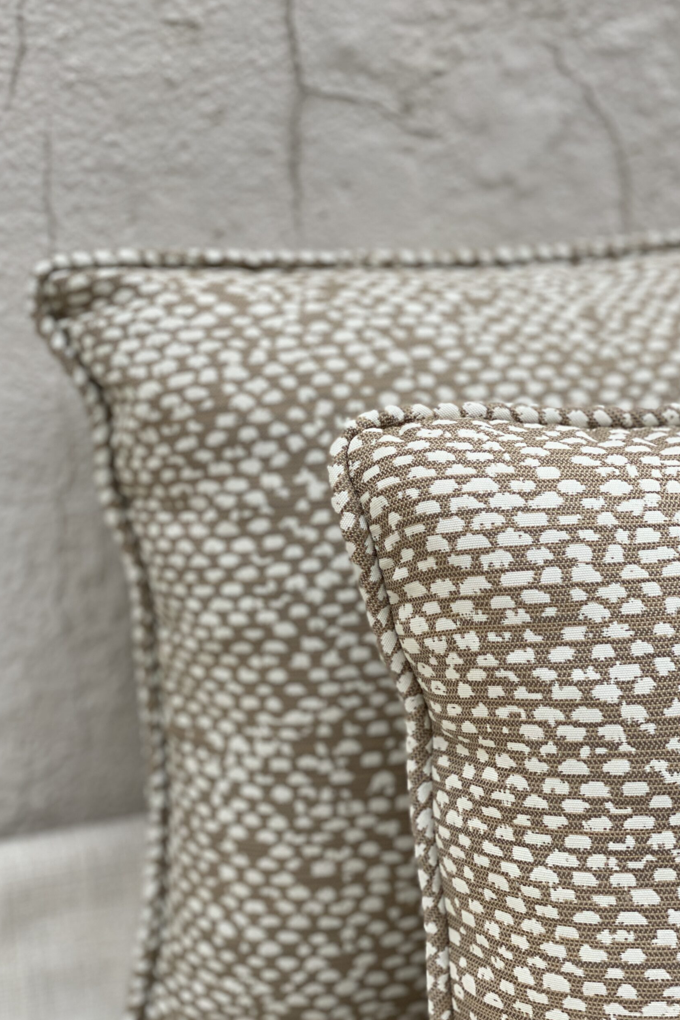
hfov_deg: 24.6
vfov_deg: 36.2
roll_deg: -2.8
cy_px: 503
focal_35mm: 55
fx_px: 1558
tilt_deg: -24.6
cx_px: 359
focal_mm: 6
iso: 125
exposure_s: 1/122
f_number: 2
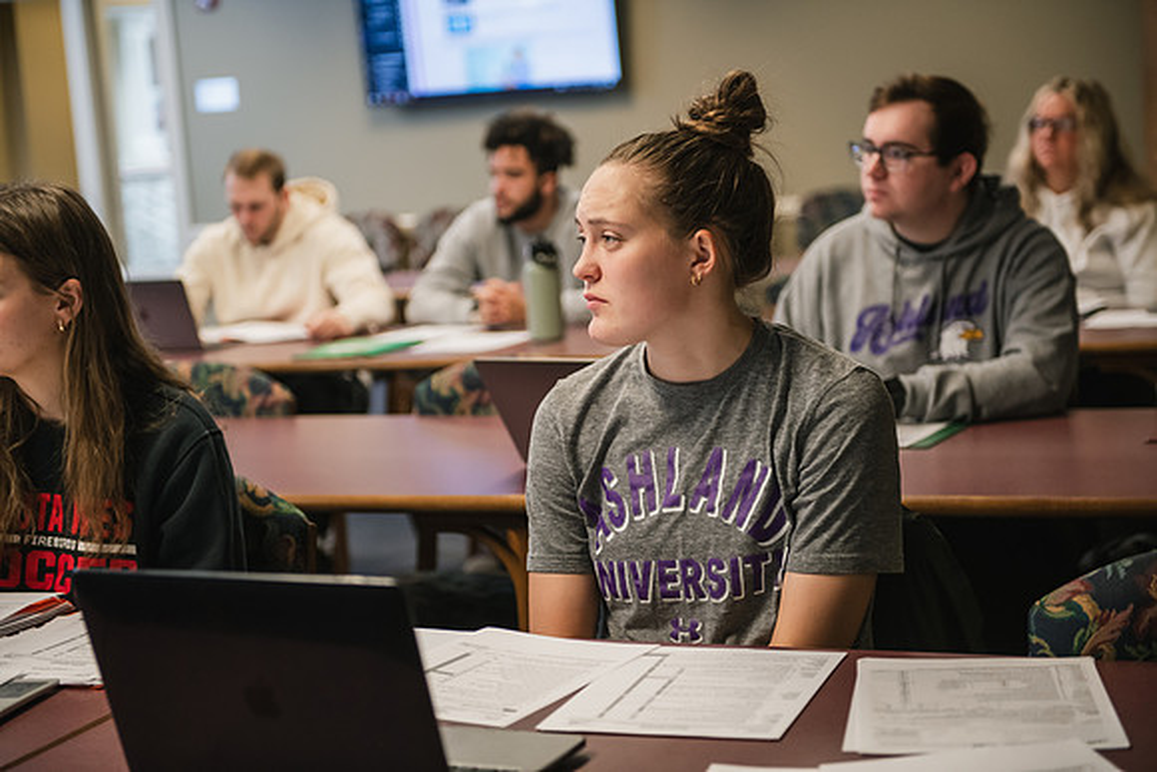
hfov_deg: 32.4
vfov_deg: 21.9
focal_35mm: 62
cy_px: 386
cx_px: 578
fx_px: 1993
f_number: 2.8
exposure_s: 1/200
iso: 1250
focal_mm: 62
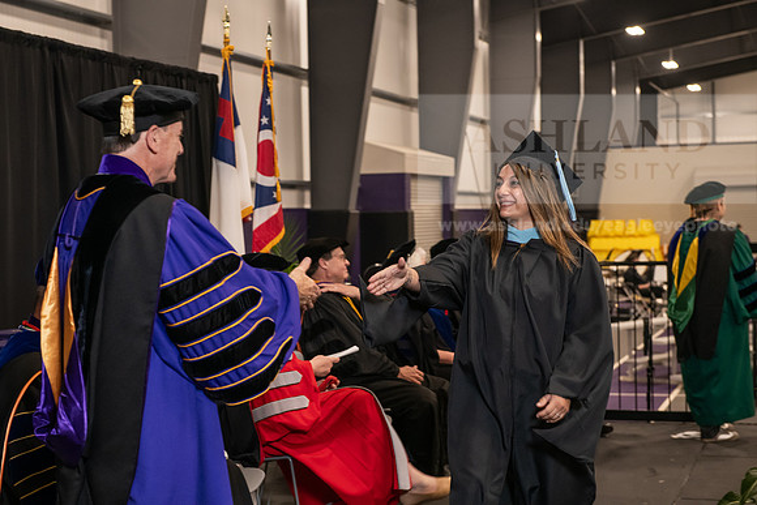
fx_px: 1472
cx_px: 378
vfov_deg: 19.5
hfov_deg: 28.8
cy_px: 252
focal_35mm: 70
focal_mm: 70
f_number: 5
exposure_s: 1/125
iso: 2000
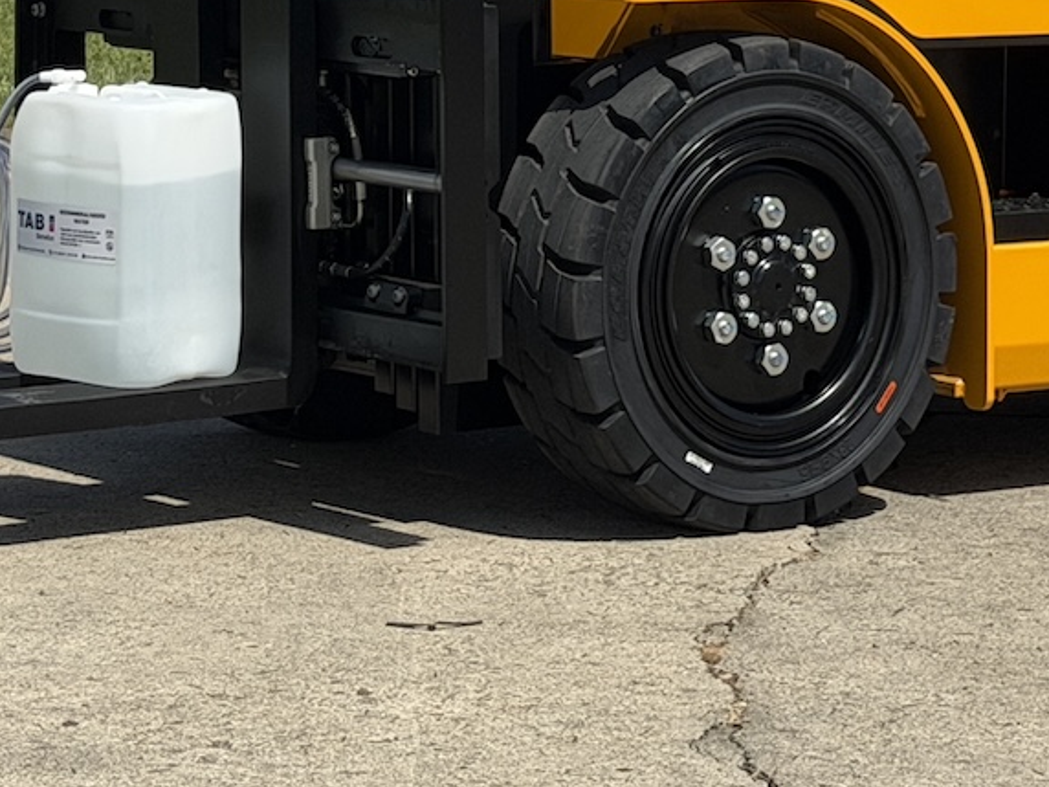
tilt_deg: -0.6
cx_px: 380
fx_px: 4879
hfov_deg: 12.3
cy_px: -284
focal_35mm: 161
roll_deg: +0.2
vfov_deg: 9.0
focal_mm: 6.76
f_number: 1.78
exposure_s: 1/7874
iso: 64
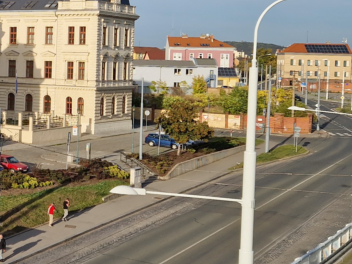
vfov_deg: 19.8
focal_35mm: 74
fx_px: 752
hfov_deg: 23.3
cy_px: 67
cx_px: -106
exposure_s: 1/2152
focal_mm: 5.4
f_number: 1.8
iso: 50
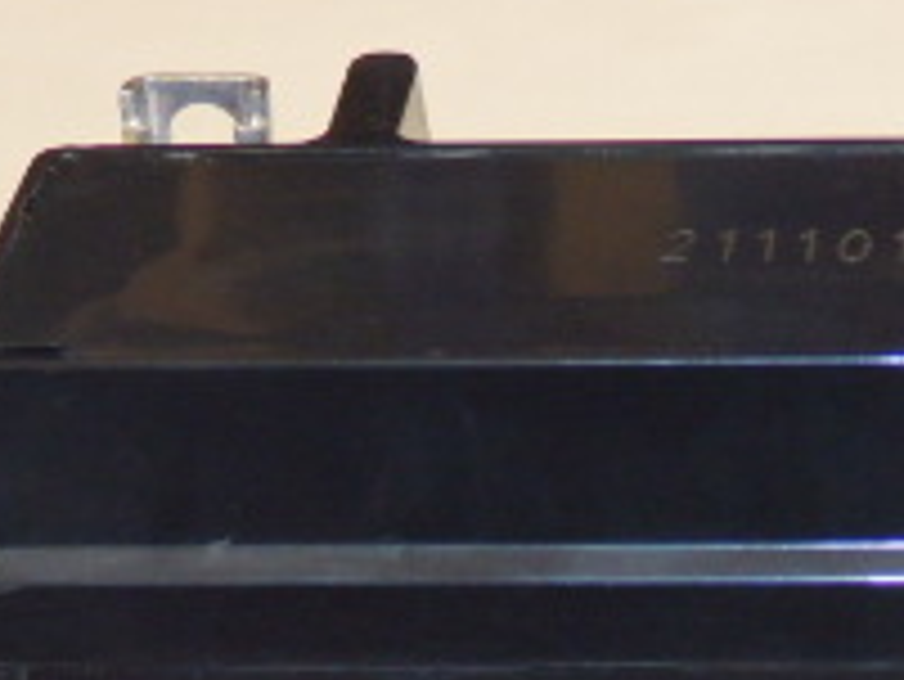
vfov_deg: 10.1
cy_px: 977
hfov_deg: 13.7
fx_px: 3737
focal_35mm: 143
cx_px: 765
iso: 400
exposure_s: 1/40
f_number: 3.8
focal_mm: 8
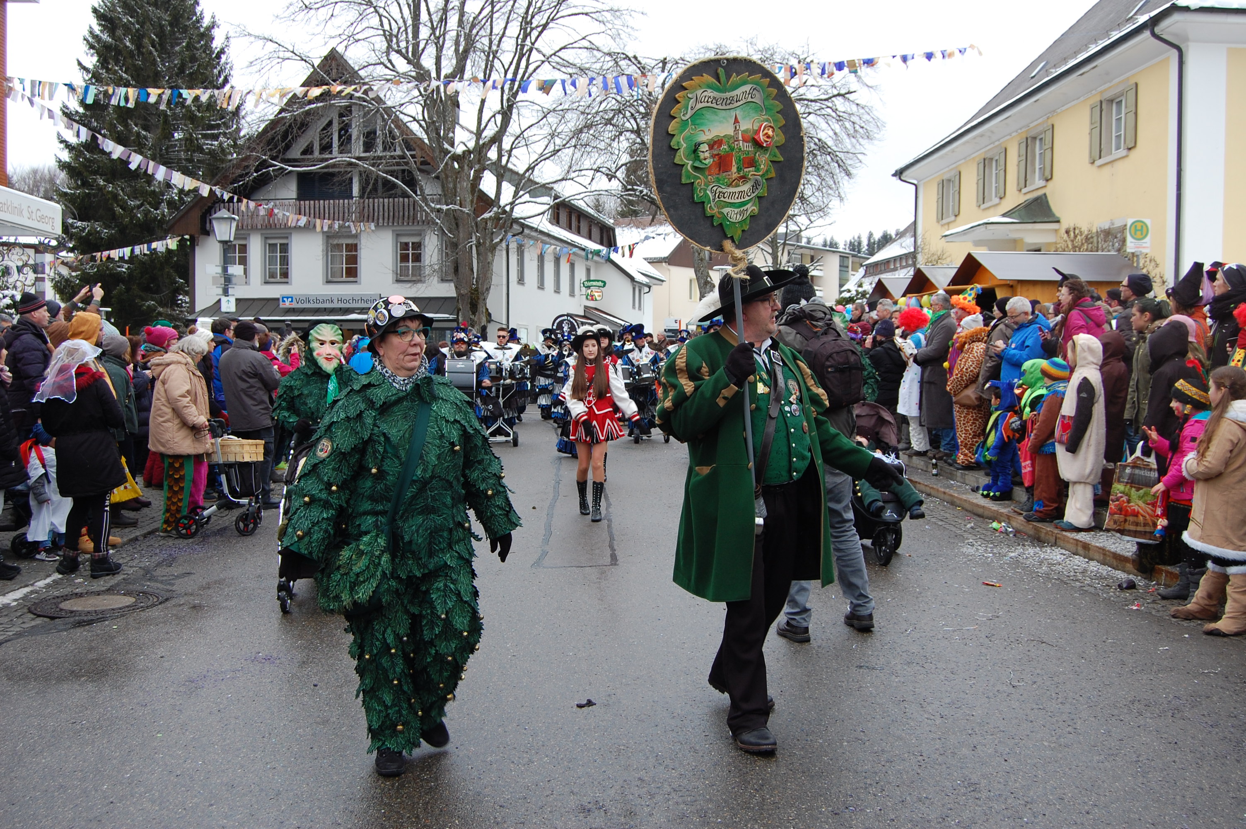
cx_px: 623
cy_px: 414
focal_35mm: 34
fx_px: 1193
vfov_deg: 38.3
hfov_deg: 55.1
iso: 280
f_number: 5.6
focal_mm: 23
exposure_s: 1/125
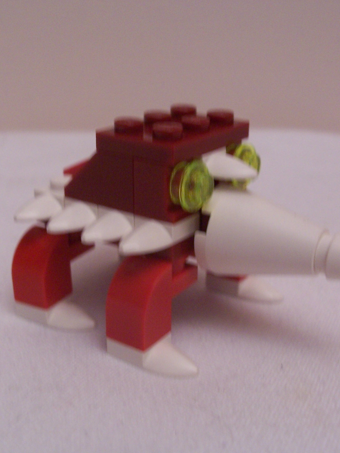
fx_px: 616
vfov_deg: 40.4
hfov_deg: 30.9
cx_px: 172
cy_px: 227
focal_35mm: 47
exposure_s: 1/20
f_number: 2.8
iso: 140
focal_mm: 6
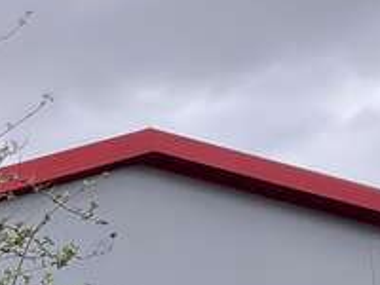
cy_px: 502
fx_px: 856
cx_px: -418
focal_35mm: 78
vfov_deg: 16.2
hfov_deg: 17.0
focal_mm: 1.57
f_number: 1.8
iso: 32
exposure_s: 1/306
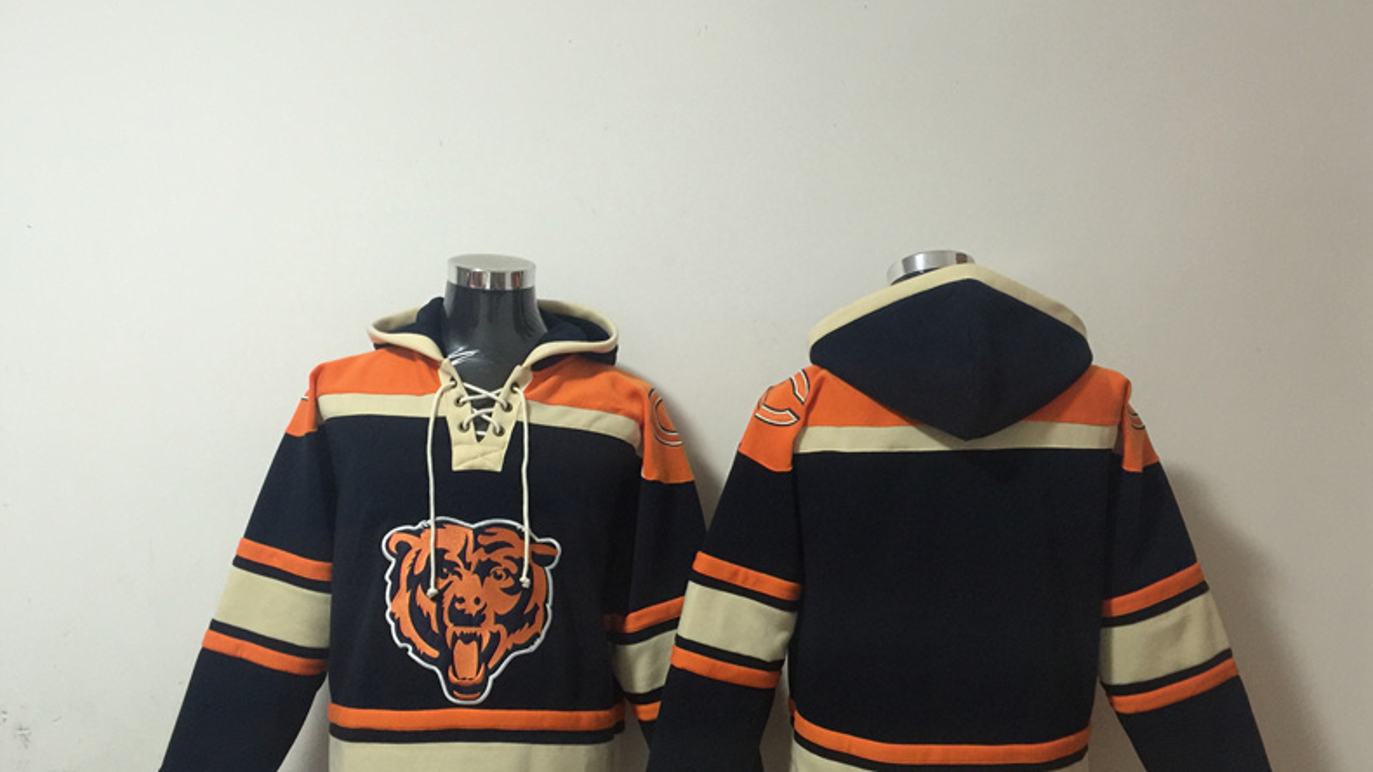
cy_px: 461
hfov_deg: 61.0
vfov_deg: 36.5
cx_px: 688
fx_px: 1165
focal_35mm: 32
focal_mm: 4.15
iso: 125
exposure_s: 1/10
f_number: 2.2
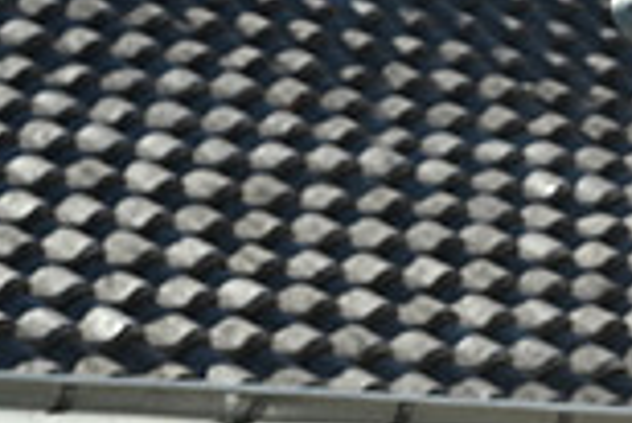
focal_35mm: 316
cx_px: 1124
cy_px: 577
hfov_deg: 6.4
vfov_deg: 4.3
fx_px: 5553
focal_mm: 84
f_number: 9
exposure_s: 1/1600
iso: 1600
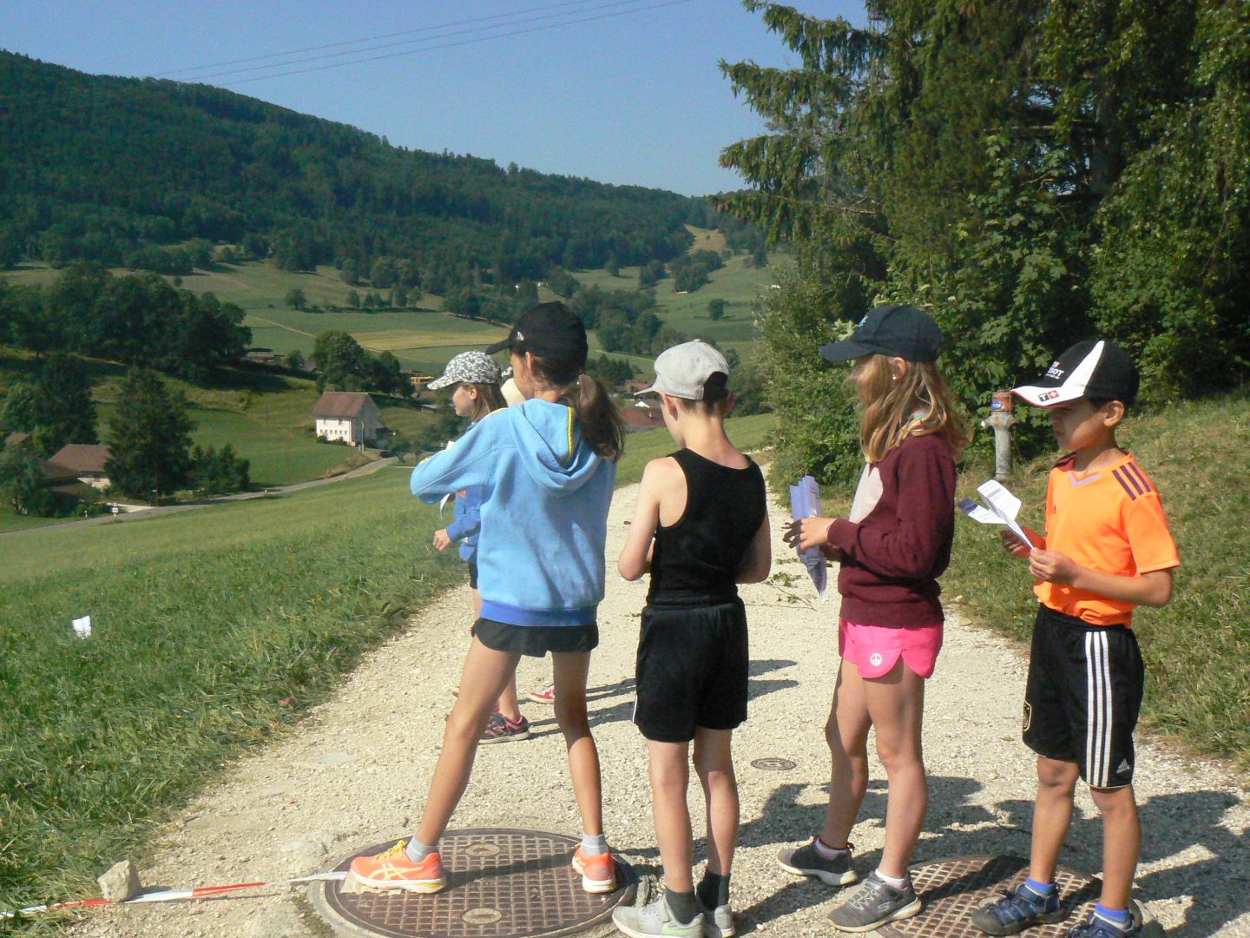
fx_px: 1408
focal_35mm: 39
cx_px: 625
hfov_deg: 47.9
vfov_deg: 36.8
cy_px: 469
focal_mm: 6.4
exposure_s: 1/1600
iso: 400
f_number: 8
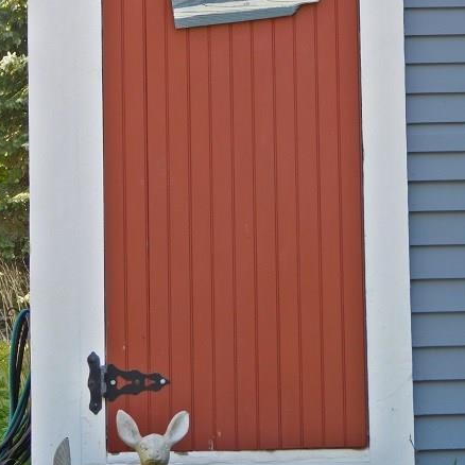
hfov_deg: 12.4
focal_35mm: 141
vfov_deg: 12.3
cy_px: 101
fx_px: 2143
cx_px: 259
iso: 125
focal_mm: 16.1
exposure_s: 1/50
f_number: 4.5
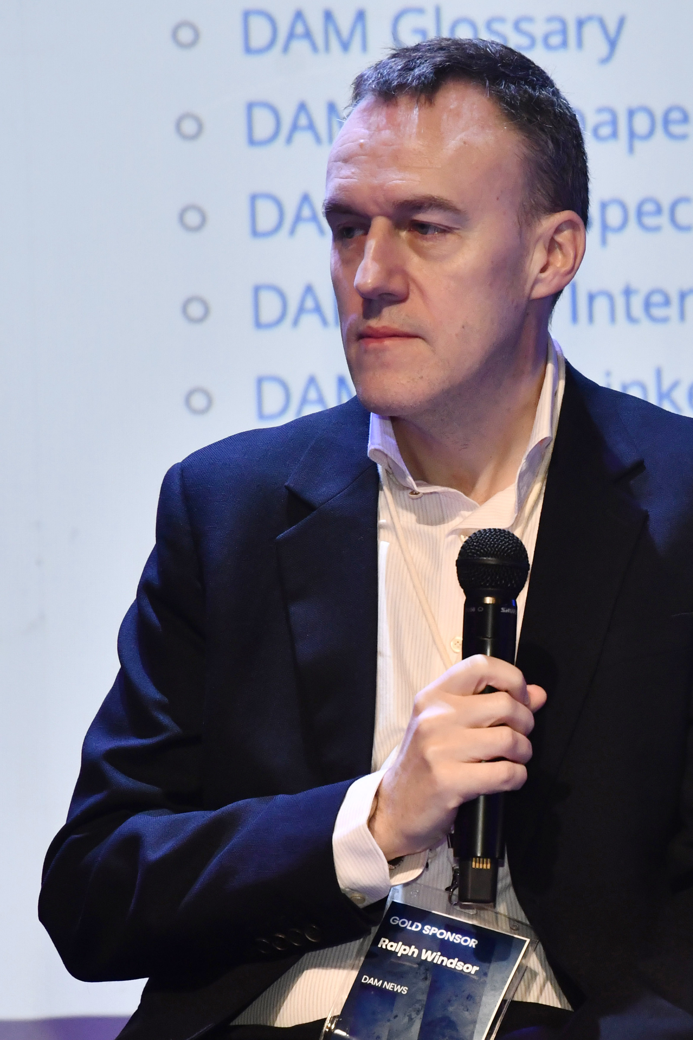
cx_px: 346
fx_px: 3465
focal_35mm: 120
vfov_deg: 17.1
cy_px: 520
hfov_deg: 11.4
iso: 1600
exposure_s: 1/125
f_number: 5.6
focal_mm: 80
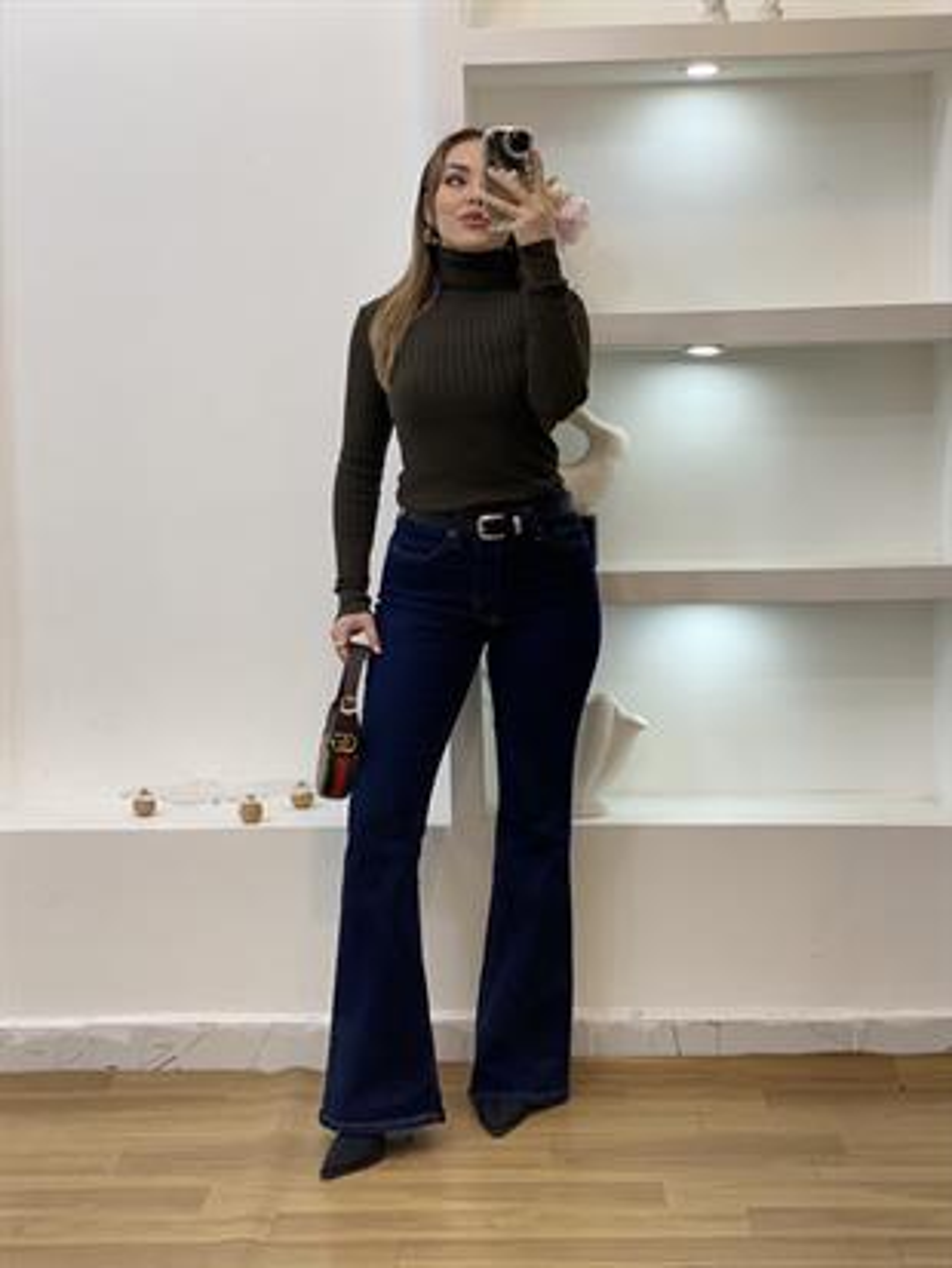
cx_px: 476
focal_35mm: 52
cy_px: 634
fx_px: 1906
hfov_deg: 28.0
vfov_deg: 36.8
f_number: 2
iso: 80
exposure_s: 1/100
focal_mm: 6
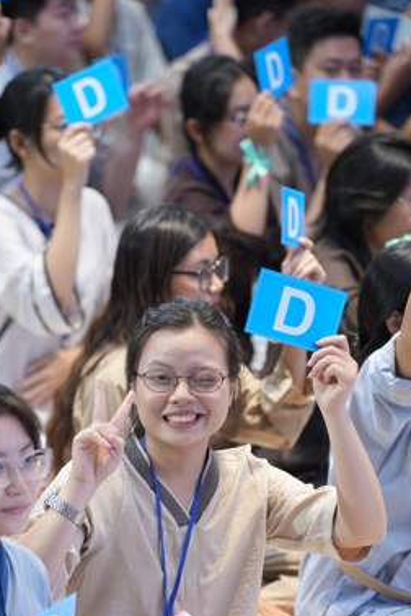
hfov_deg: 6.2
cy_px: 517
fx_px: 3801
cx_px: 123
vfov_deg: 9.2
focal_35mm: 222
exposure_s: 1/80
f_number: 2.8
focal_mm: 129
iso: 1250
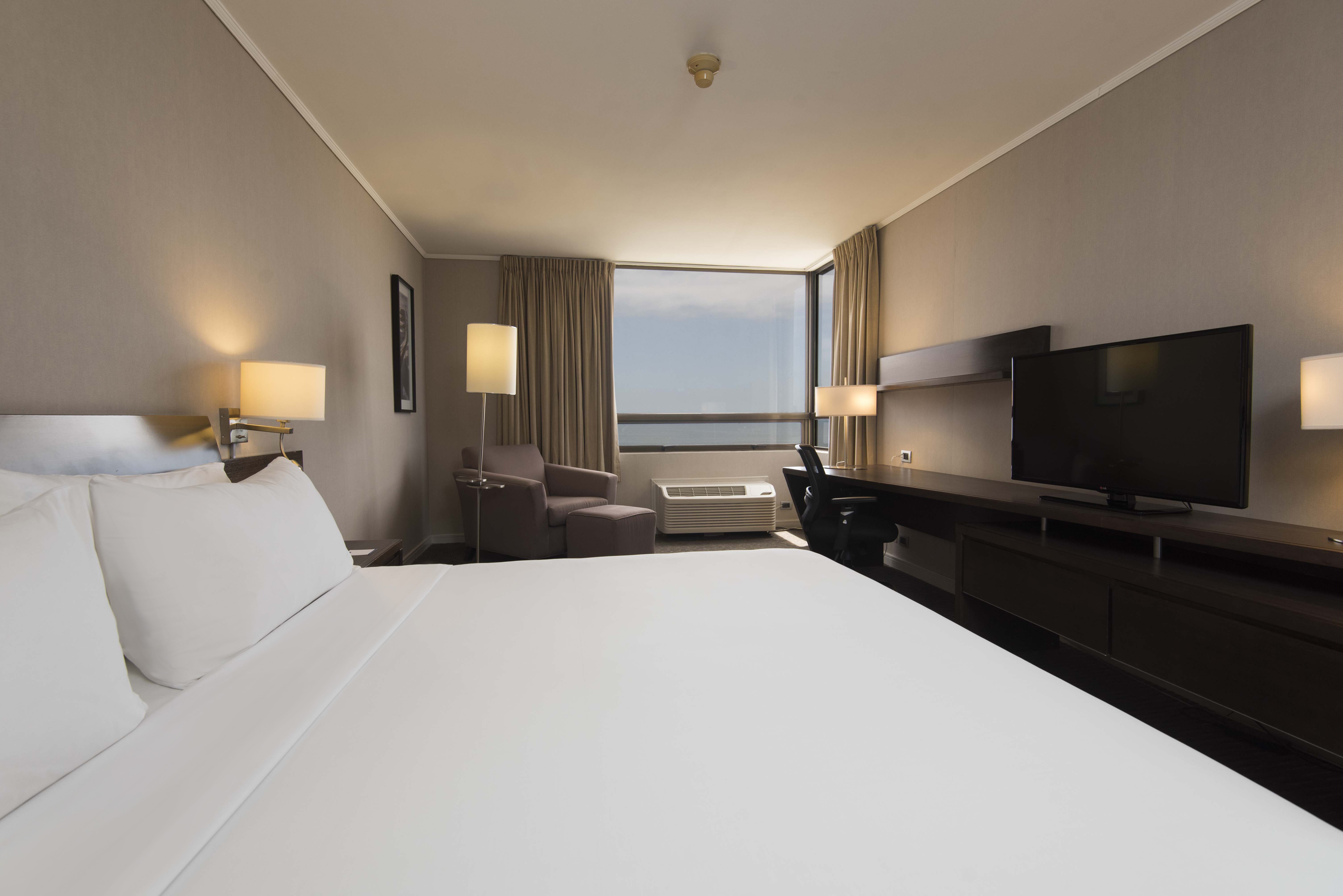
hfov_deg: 96.7
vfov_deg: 73.8
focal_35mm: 16
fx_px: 597
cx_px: 672
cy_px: 448
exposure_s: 1/20
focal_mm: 16
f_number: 7.1
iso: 400
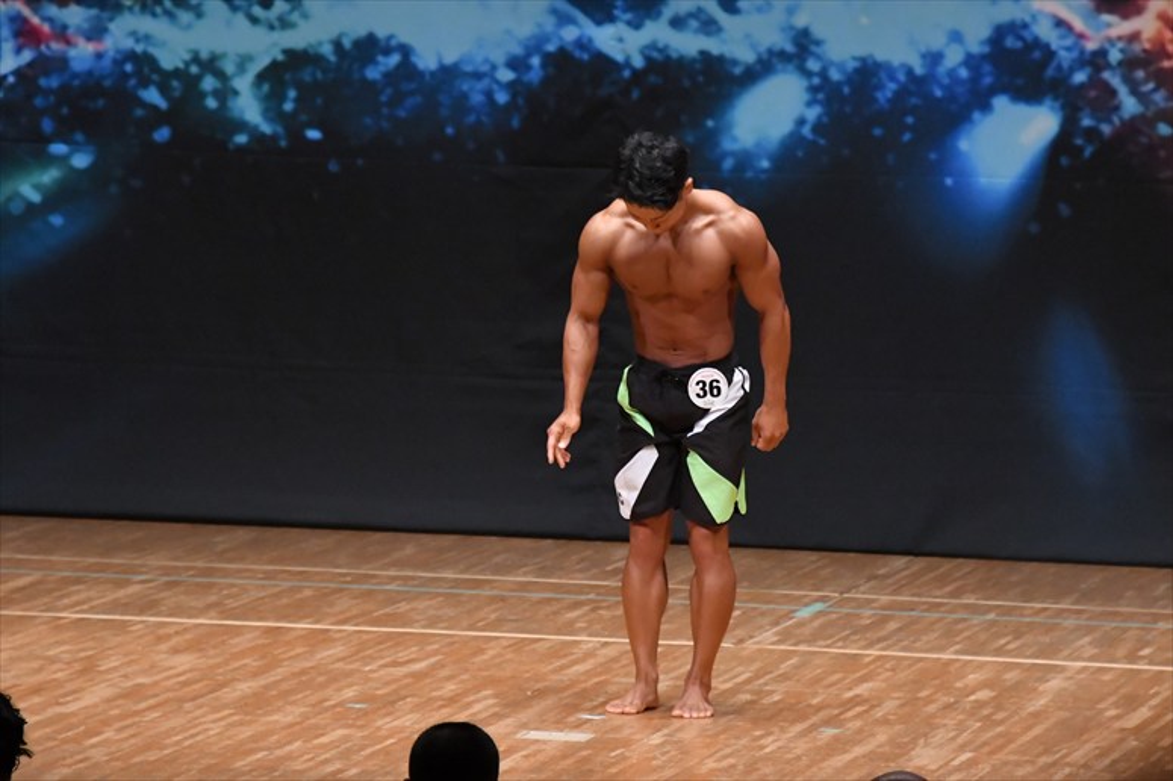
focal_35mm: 285
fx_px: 9282
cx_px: 586
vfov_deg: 4.8
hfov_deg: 7.2
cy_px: 390
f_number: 5.6
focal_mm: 190
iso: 6400
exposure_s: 1/400
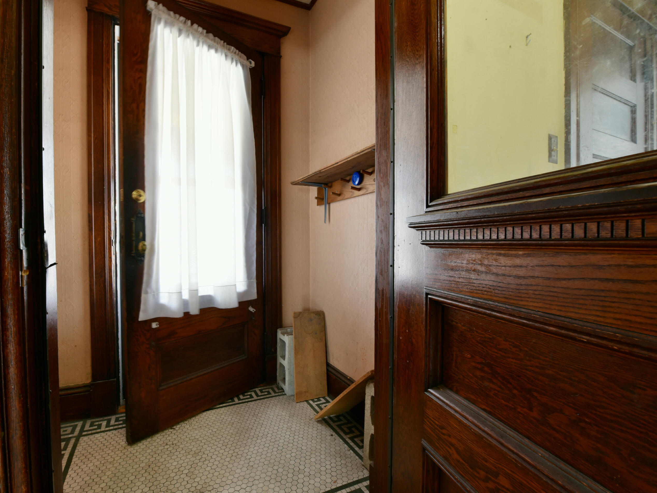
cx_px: 294
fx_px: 304
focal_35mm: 16
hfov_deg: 94.1
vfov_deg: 78.1
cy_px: 252
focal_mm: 14
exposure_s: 1/3
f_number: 10
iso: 800
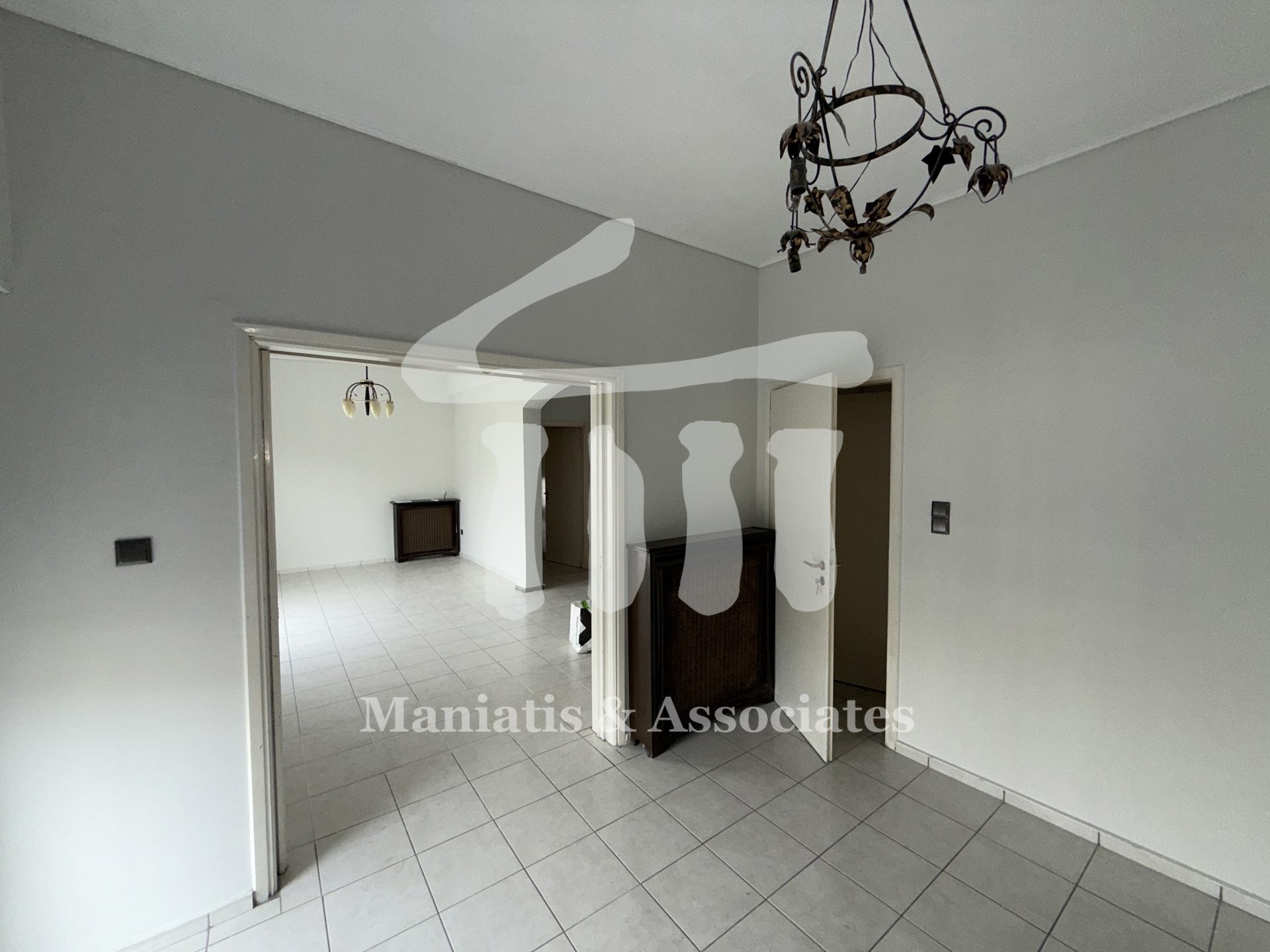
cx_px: 635
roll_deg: +0.5
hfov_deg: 102.1
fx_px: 514
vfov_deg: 85.7
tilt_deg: -2.0
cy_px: 476
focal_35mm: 14
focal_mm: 2.22
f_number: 2.2
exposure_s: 1/122
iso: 50
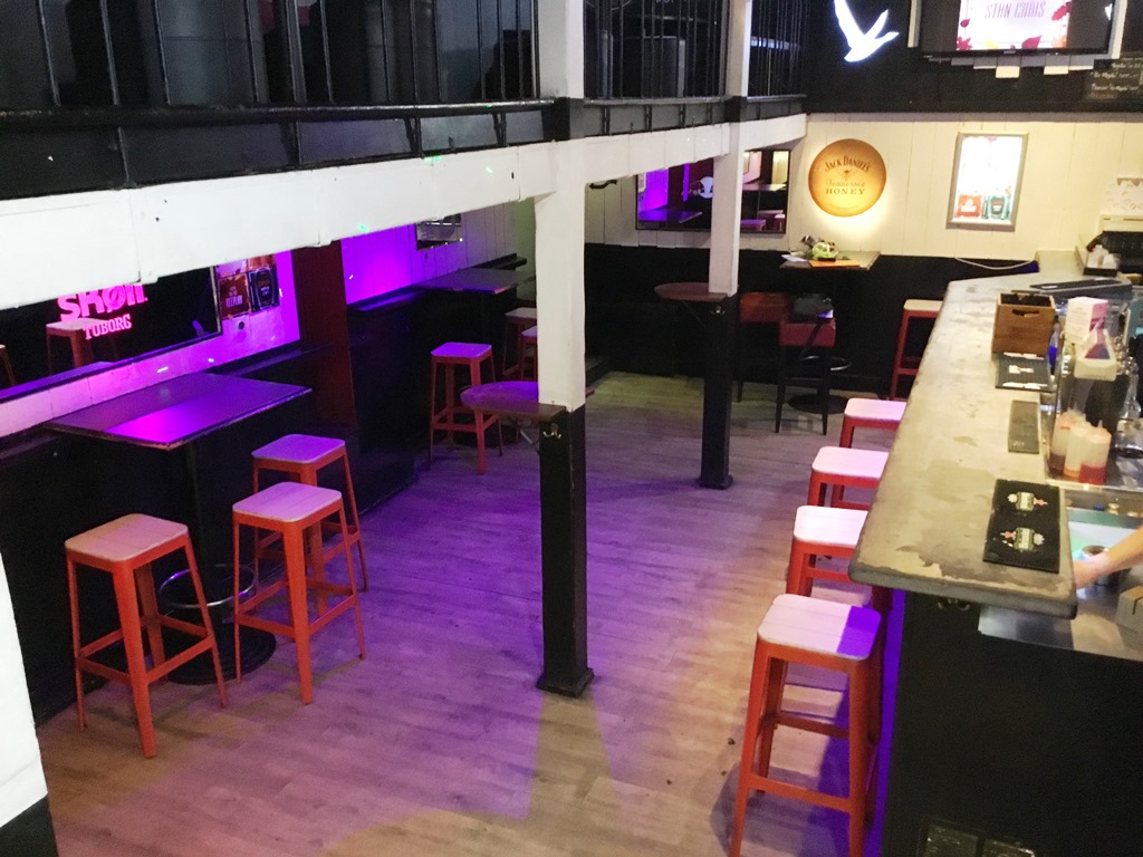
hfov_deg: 58.4
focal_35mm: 31
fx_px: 1024
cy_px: 428
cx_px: 572
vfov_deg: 45.4
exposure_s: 1/17
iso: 320
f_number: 2.4
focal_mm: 3.3
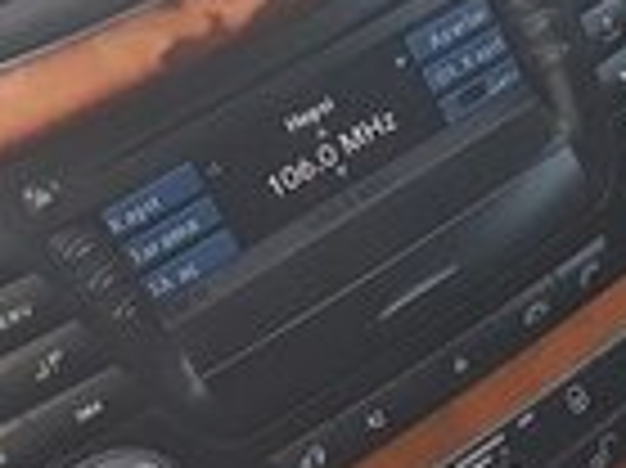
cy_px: -164
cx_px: 1450
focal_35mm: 128
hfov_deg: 12.5
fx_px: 2313
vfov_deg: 11.2
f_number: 1.7
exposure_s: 1/50
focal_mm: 3.71
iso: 64
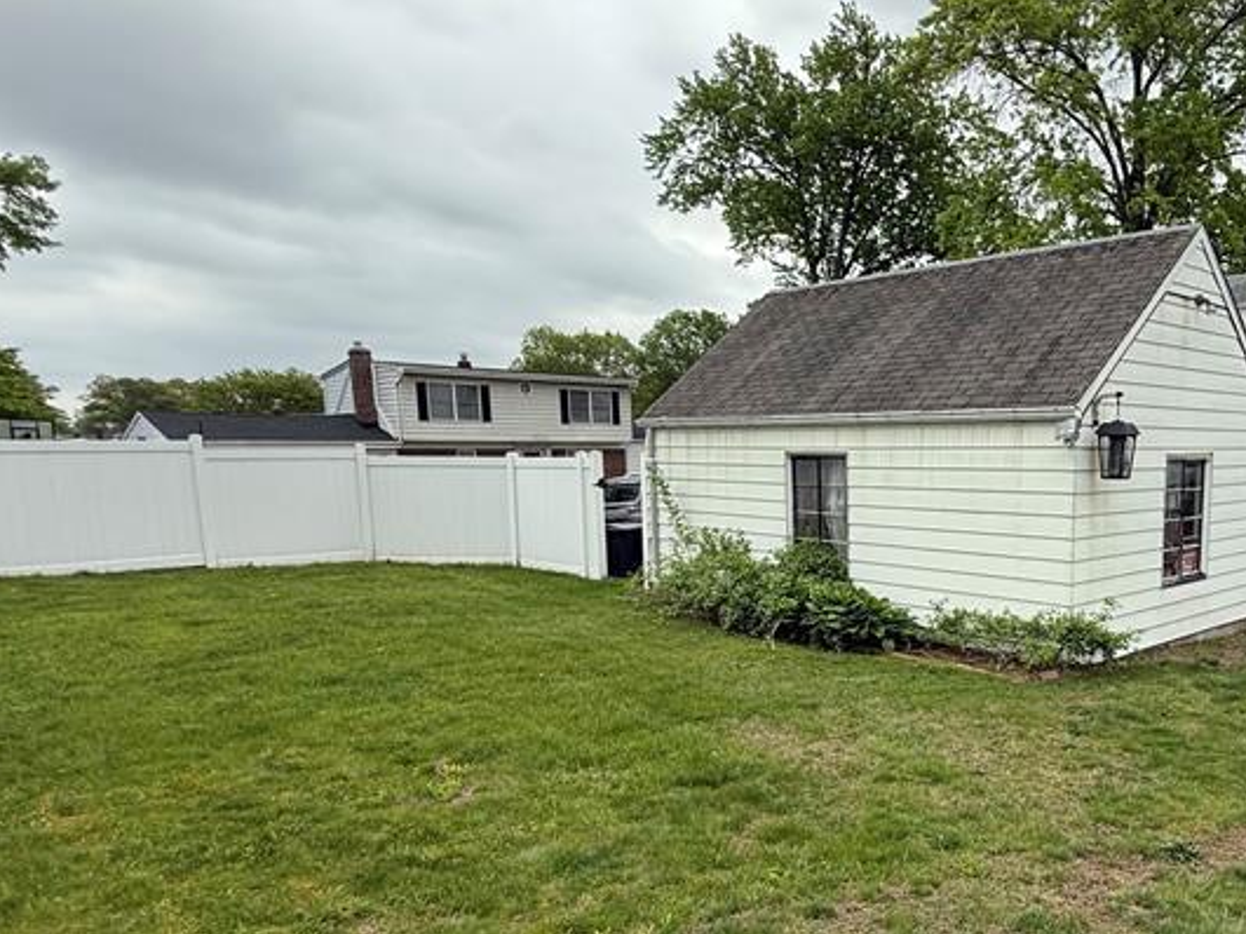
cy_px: 598
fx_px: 972
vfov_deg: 50.7
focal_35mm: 27
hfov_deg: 61.3
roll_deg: -0.6
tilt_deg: -8.5
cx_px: 950
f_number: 2.2
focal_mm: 2.22
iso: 50
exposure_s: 1/1001
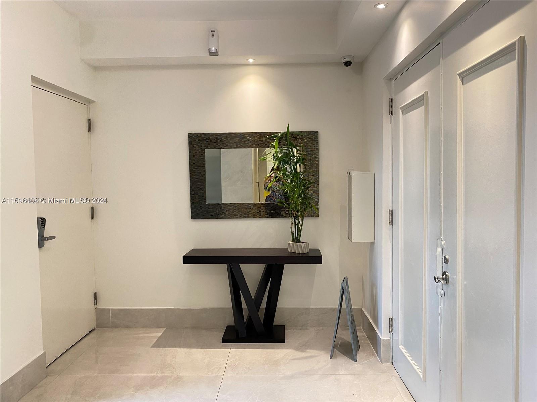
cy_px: 201
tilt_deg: -3.8
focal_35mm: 26
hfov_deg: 67.3
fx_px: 403
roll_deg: +1.1
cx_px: 268
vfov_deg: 53.1
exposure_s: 1/60
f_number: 1.8
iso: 125
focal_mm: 4.25
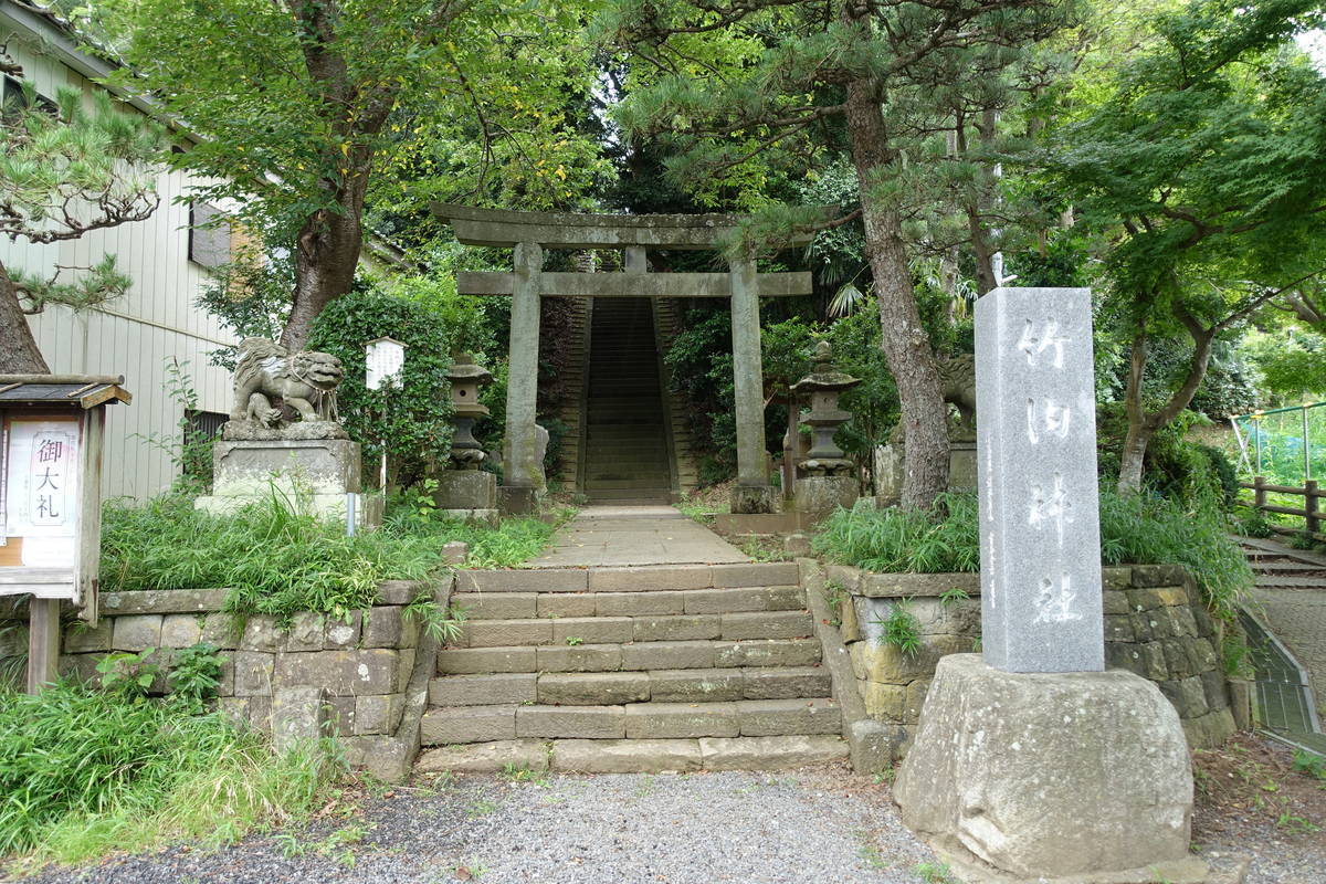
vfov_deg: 53.1
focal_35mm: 24
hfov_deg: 73.7
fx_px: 884
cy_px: 442
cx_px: 663
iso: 125
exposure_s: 1/80
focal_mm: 8.8
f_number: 3.2
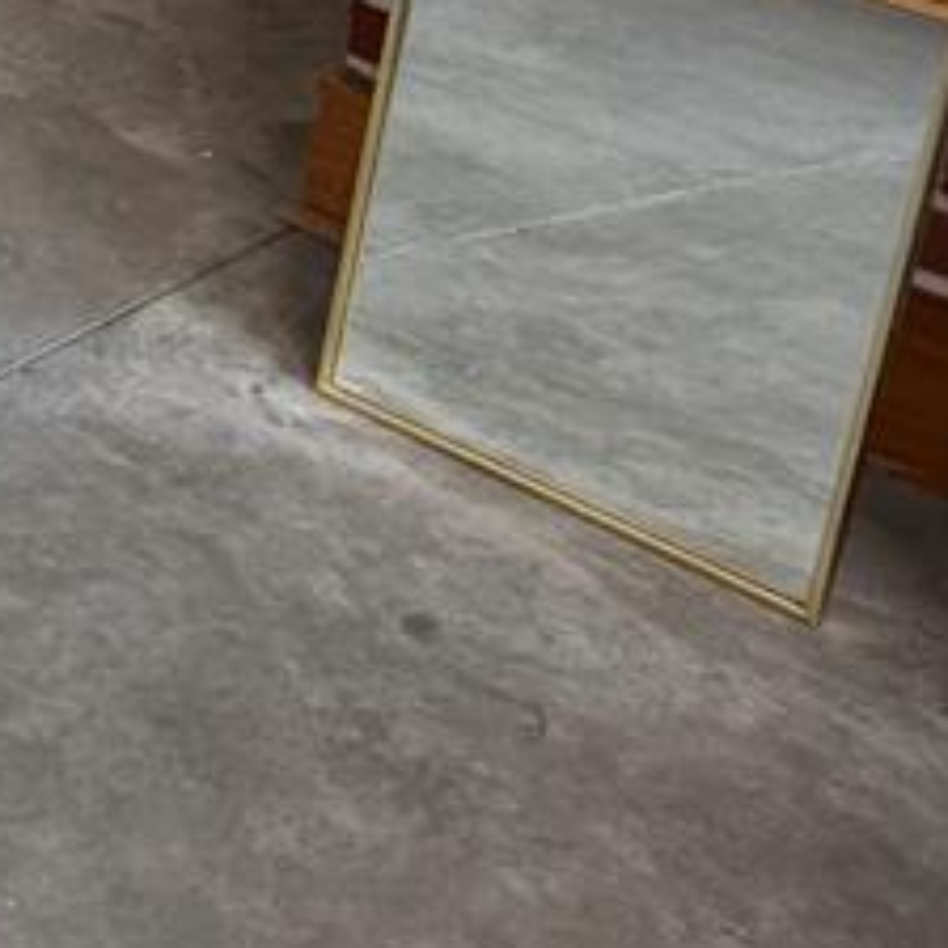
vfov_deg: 16.8
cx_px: -1143
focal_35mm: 97
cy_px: -313
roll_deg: +3.7
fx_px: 3005
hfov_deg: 14.0
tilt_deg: -19.8
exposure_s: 1/120
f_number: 1.78
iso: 125
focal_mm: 6.76
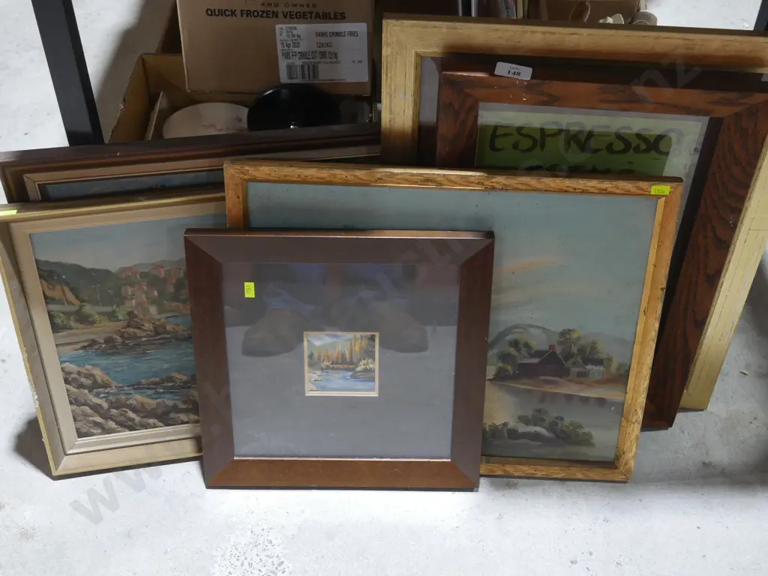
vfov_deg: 34.3
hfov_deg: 44.8
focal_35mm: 42
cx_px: 384
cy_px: 288
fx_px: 932
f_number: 4.6
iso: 1000
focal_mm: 21
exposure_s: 1/60
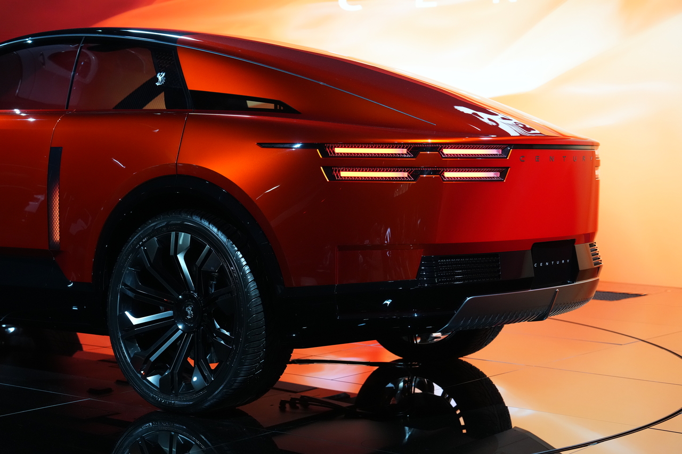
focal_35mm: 70
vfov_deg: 19.5
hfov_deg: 28.8
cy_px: 227
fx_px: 1326
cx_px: 341
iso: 4000
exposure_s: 1/80
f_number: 4
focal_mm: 70
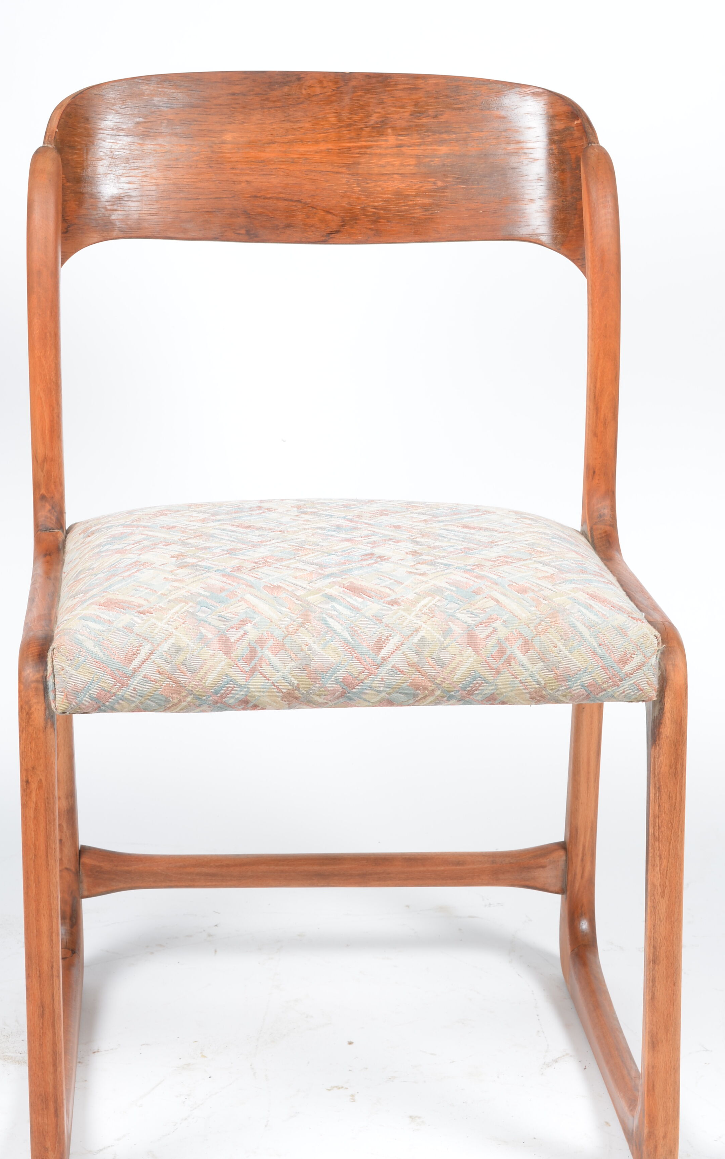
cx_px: 331
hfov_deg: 15.9
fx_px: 2592
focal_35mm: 82
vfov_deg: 25.2
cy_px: 599
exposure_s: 1/125
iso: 100
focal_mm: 50
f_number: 11
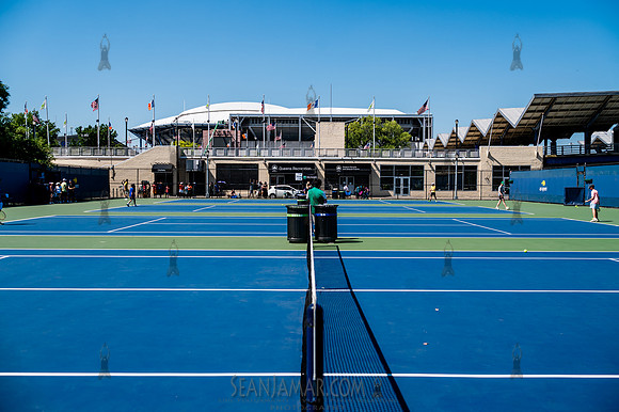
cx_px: 310
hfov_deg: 54.5
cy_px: 206
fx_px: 601
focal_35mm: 35
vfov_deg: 37.8
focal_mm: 35
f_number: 4
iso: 100
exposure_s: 1/1250
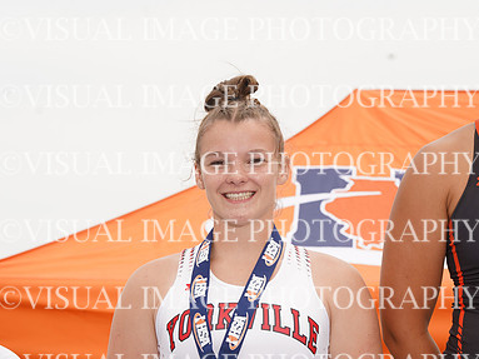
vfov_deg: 9.6
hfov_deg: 12.9
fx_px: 2116
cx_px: 240
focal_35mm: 153
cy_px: 331
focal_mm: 105
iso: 100
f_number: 8
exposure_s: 1/200
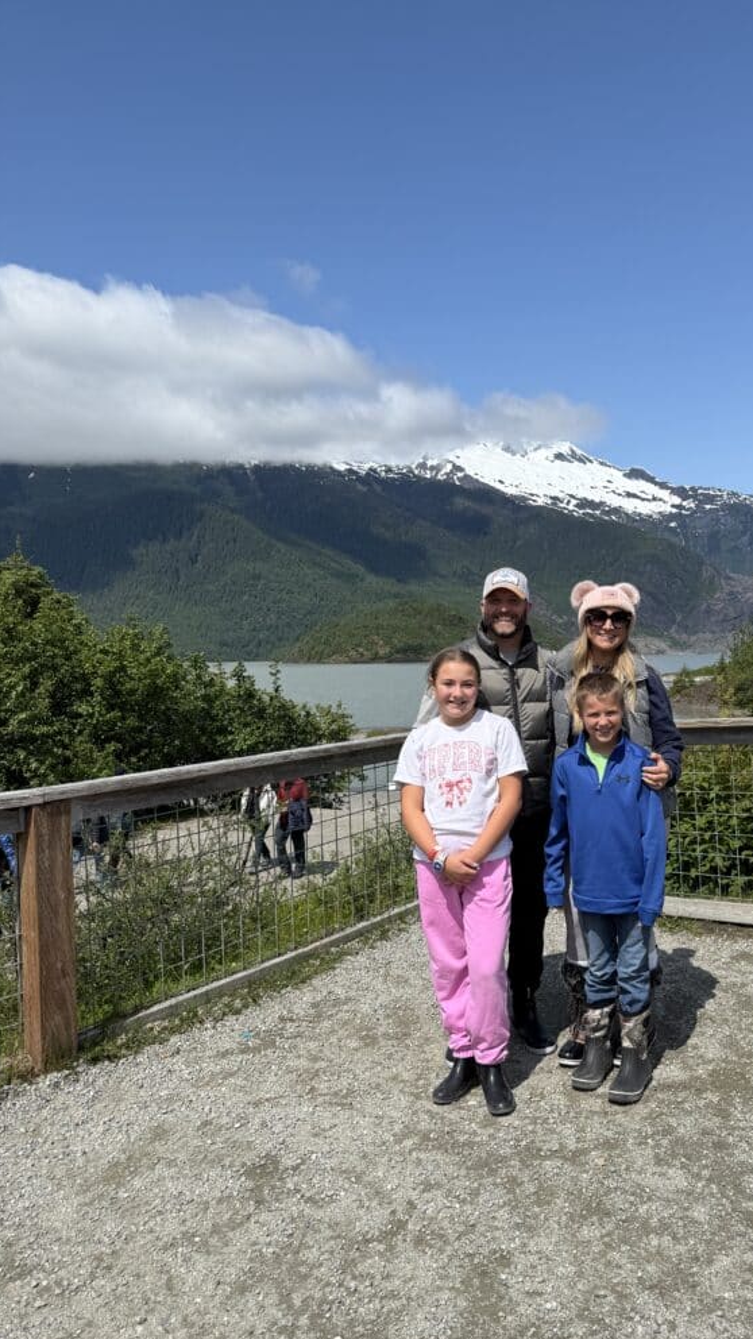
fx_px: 958
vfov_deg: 69.9
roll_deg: +0.6
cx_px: 514
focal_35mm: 27
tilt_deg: -1.0
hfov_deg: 42.2
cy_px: 679
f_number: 1.78
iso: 80
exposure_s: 1/7353
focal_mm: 6.76
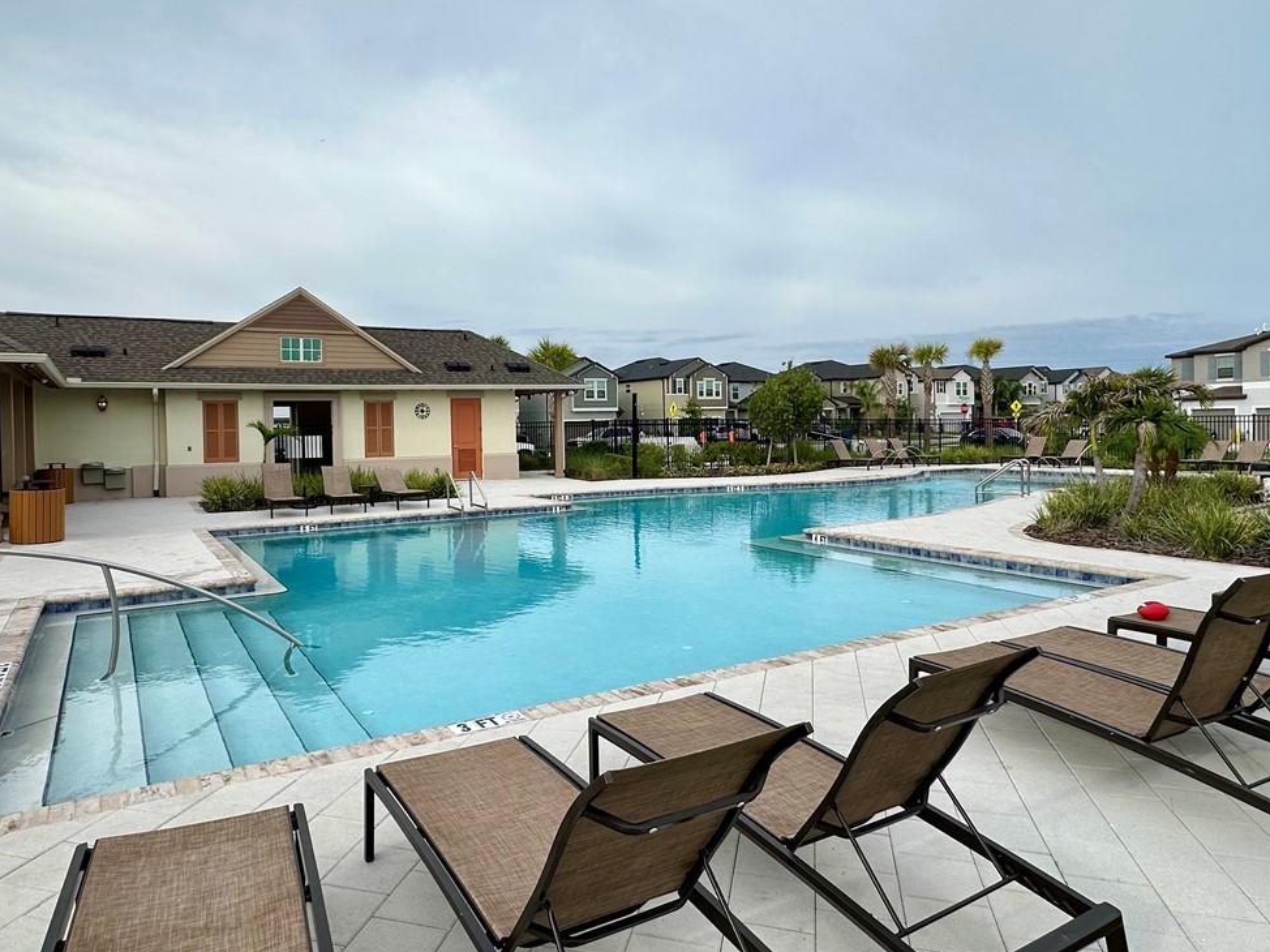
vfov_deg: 58.8
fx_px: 844
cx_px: 578
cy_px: 437
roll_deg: +1.3
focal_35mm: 23
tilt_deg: -0.1
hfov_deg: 73.8
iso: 50
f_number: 2.2
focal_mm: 2.22
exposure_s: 1/1319
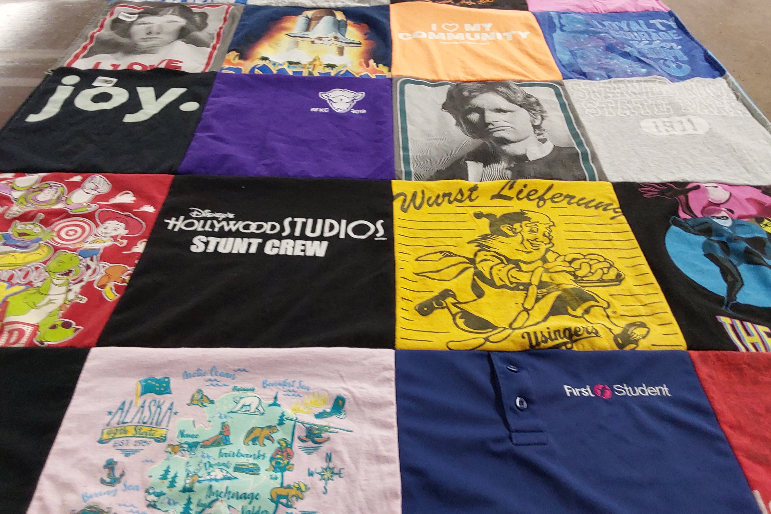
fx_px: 642
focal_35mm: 30
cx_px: 382
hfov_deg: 61.9
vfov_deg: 43.6
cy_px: 245
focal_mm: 2.91
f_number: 1.9
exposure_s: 1/60
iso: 125
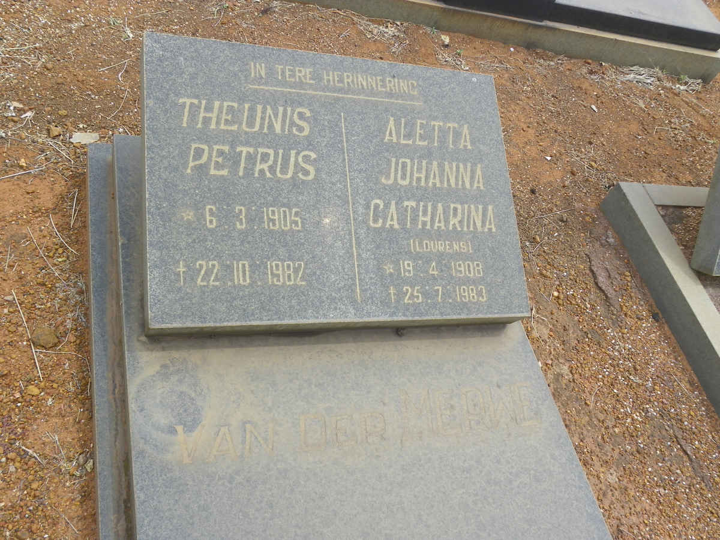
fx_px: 707
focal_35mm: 34
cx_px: 360
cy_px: 270
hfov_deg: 54.0
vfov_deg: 41.8
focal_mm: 6.1
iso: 64
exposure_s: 1/200
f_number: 4.5
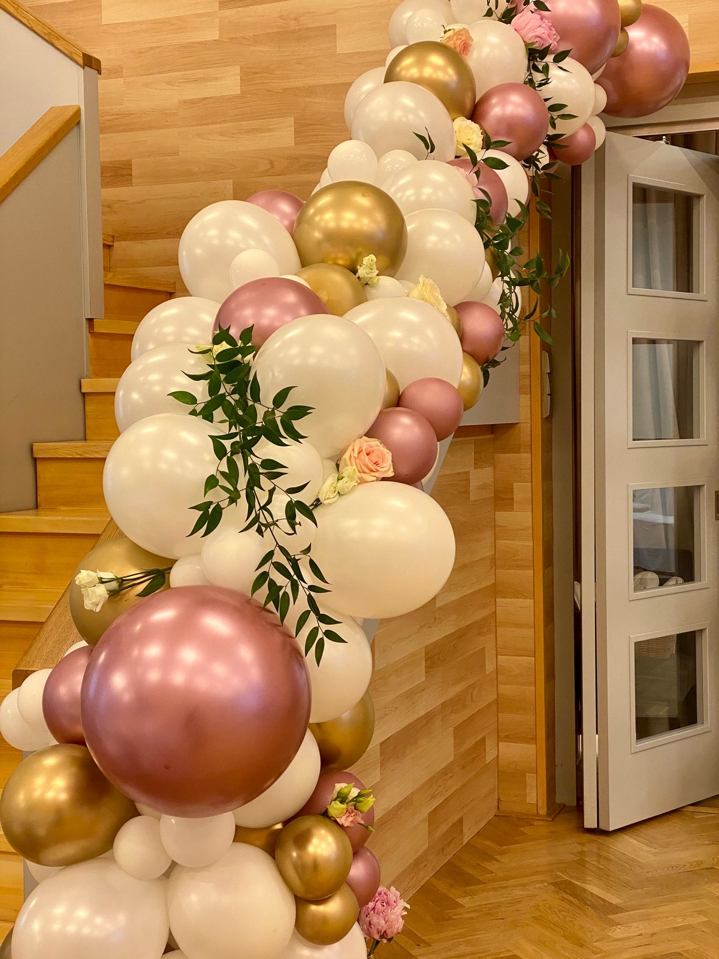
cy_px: 480
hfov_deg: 28.0
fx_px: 1440
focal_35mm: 52
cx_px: 360
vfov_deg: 36.8
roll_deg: +1.5
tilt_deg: -1.2
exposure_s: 1/50
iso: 125
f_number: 2
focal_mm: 6
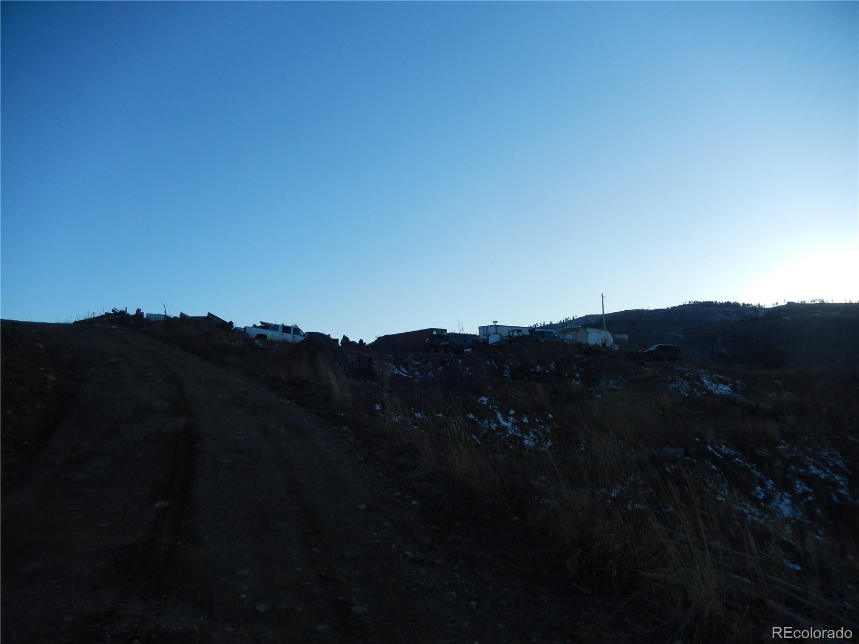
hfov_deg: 69.4
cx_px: 430
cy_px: 322
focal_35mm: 25
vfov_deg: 54.9
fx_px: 620
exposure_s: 1/800
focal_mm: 4.5
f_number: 3.4
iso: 125
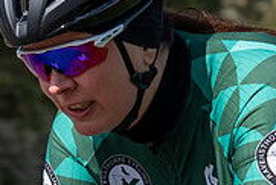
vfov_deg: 2.8
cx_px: -6
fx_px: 3775
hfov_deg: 4.2
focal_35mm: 492
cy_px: 77
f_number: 5
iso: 100
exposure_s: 1/1000
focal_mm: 70
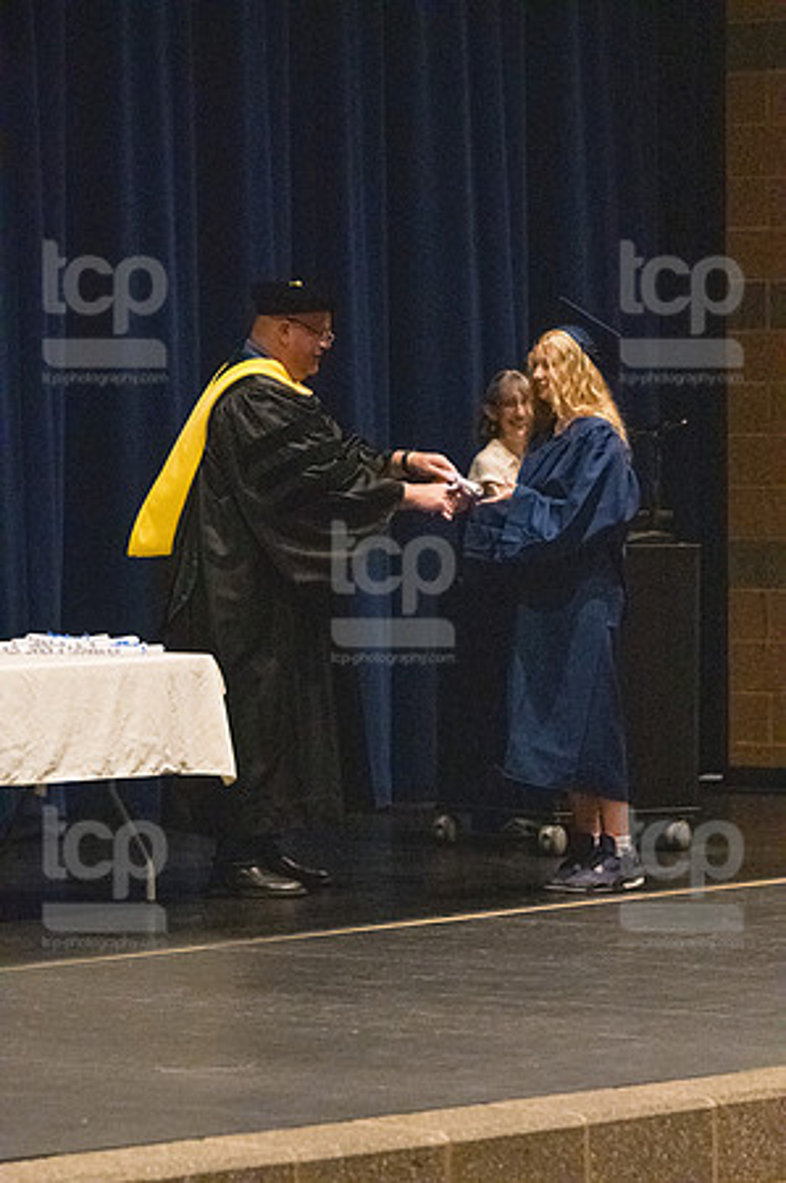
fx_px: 5711
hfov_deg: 7.9
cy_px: 592
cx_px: 393
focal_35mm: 174
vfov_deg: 11.8
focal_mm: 116
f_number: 3.2
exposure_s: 1/400
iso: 10000
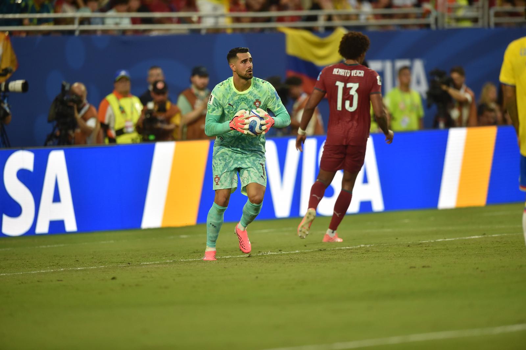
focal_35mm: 400
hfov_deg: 5.2
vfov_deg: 3.4
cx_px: 263
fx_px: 5841
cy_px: 175
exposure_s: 1/3200
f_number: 2.8
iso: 2500
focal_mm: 400
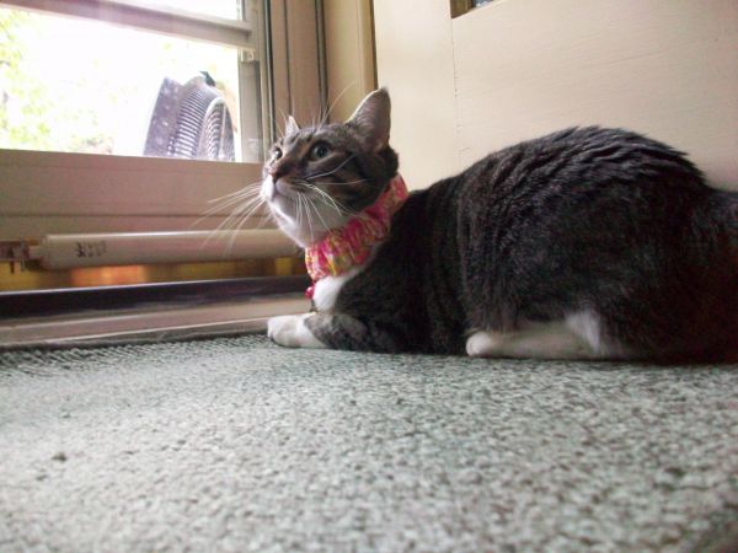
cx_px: 369
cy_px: 276
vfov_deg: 44.2
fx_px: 682
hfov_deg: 56.8
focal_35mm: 32
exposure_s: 1/25
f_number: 2.8
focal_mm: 5.7
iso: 400
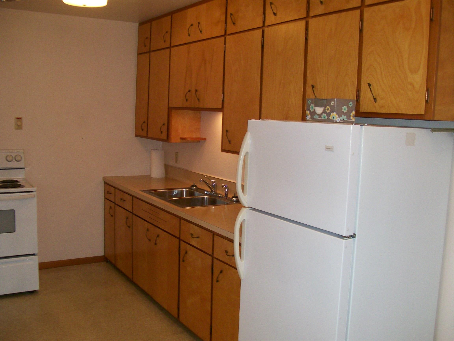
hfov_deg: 51.4
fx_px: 472
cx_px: 227
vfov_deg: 39.7
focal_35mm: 36
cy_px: 170
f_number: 2.7
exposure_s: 1/64
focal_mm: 6
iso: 140
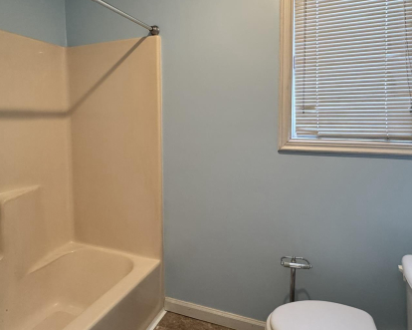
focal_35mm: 22
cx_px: 216
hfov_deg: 75.0
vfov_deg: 62.7
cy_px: 138
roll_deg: +0.6
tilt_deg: -3.0
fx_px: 268
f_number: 2.2
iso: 320
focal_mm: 2.22
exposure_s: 1/120
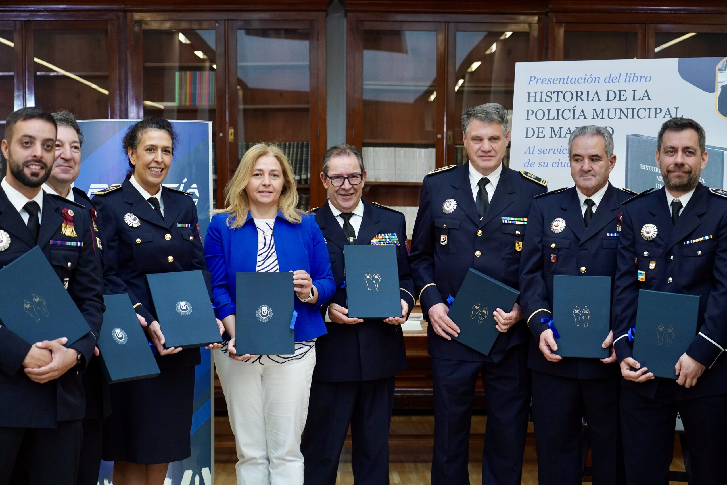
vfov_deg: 21.2
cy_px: 242
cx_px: 364
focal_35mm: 64
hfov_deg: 31.4
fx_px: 1292
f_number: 4
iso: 2000
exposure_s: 1/350
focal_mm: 64
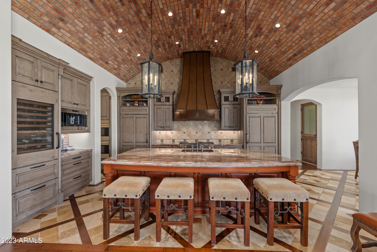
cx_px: 188
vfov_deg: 77.4
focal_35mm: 15
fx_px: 157
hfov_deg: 100.4
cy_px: 126
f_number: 6.3
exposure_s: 1/2.5
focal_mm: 15
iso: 320
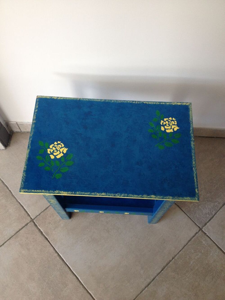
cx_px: 112
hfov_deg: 40.7
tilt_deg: -65.4
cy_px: 150
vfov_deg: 52.6
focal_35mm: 35
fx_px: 303
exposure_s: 1/60
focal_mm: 4.28
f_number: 2.4
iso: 64
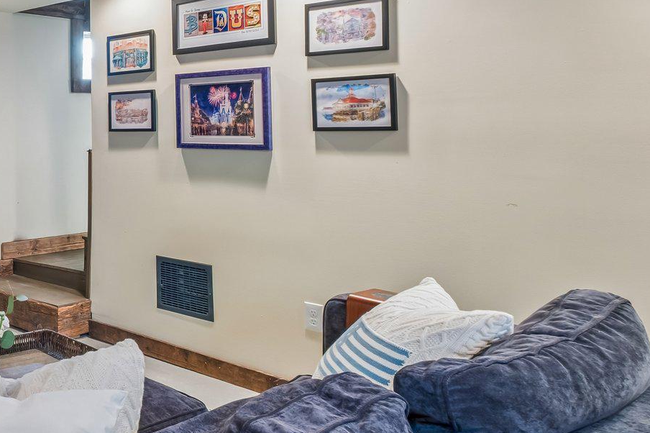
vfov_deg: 37.9
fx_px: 614
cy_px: 109
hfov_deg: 42.6
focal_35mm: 34
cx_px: -78
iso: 250
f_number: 8
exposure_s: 2
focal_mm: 10
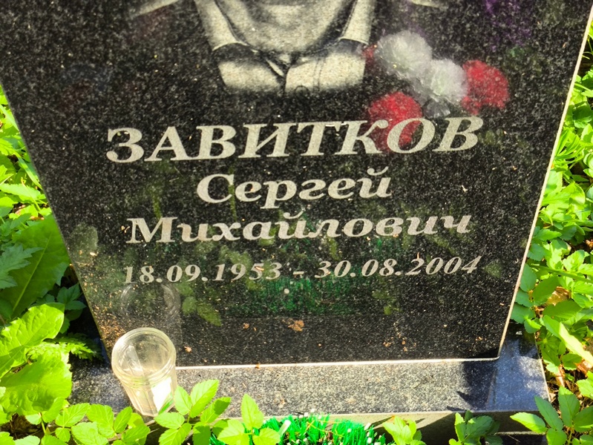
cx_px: 296
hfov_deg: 38.2
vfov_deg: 29.1
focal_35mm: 50
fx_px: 857
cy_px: 222
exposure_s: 1/298
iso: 50
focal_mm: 4.71
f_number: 1.7
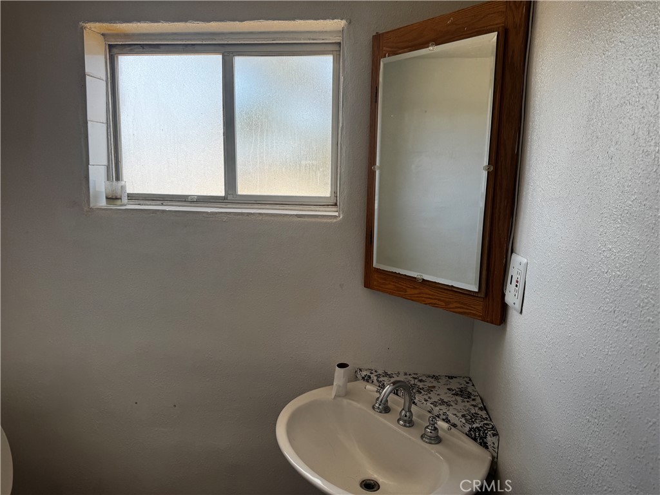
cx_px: 330
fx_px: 458
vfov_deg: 56.8
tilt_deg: -11.7
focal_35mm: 24
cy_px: 248
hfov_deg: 71.6
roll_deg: -2.1
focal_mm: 6.76
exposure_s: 1/296
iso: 80
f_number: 1.78
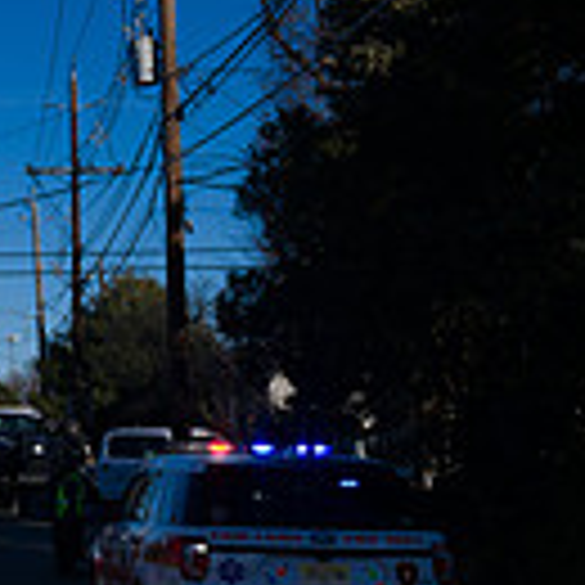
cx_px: -423
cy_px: 97
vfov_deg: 18.9
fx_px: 1740
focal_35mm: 91
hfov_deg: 16.4
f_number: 3.2
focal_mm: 24
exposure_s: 1/8000
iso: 200
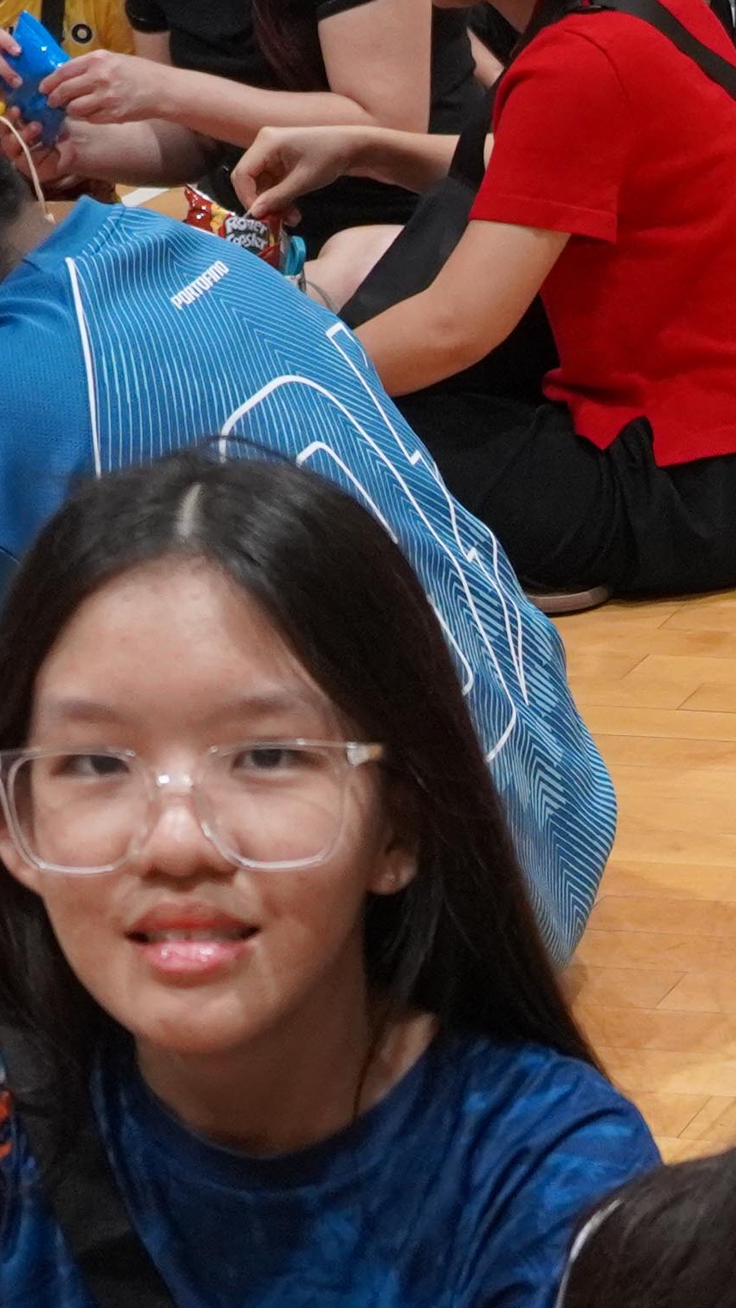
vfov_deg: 15.5
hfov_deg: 8.6
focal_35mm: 136
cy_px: 1299
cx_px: 1231
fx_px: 4718
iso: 1600
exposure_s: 1/160
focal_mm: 22
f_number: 4
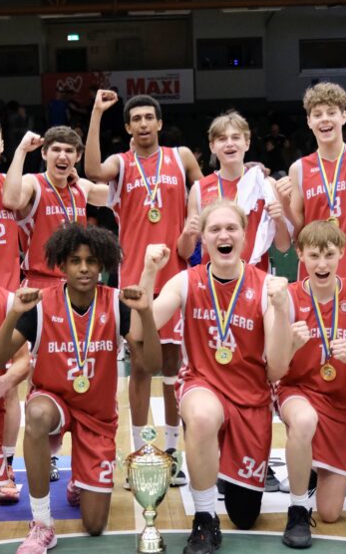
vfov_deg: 32.9
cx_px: 137
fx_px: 936
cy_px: 333
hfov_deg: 20.9
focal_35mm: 62
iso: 5000
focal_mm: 22
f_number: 2.8
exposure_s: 1/500
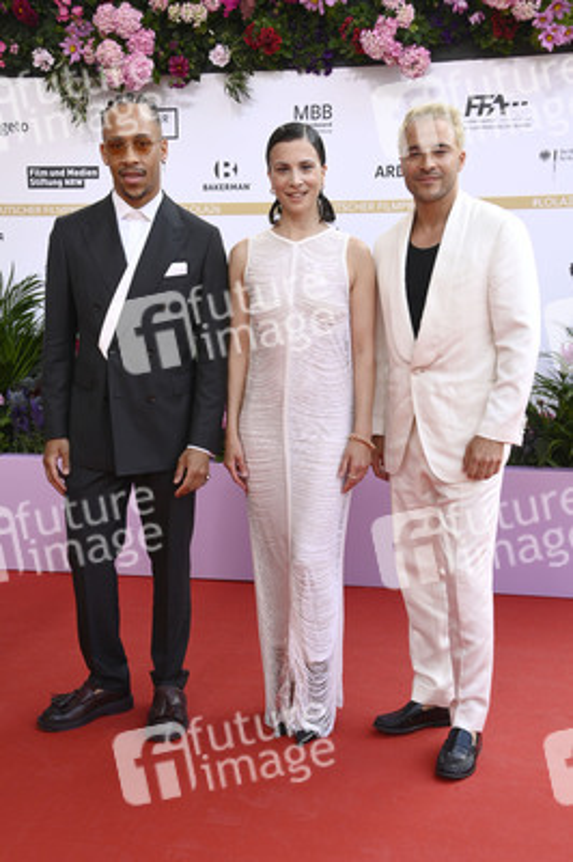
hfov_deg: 29.8
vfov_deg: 43.6
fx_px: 1076
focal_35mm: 45
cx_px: 286
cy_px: 431
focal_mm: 45
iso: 500
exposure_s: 1/250
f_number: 6.3
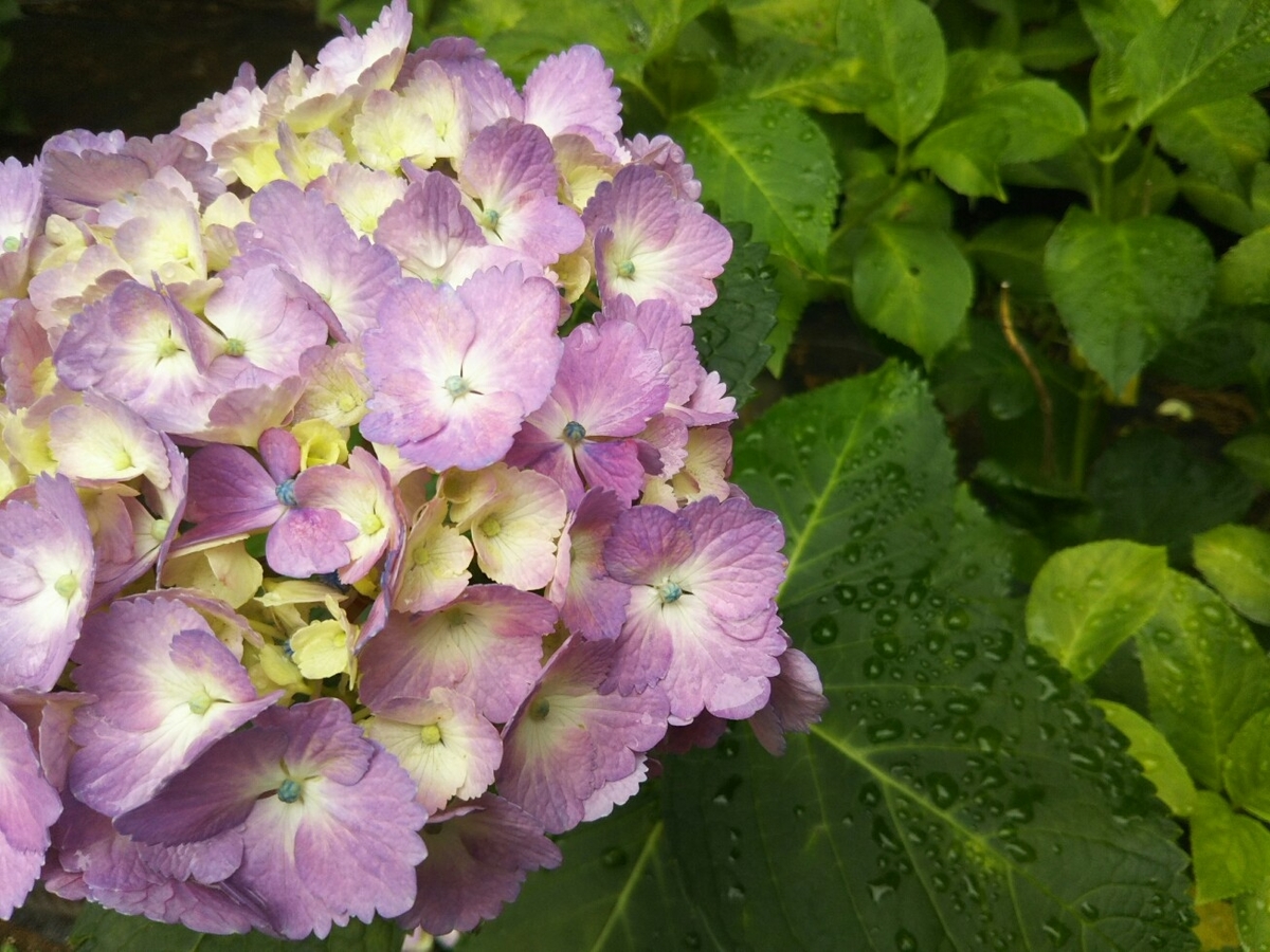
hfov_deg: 60.0
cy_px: 476
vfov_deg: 46.8
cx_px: 635
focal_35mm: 30
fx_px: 1101
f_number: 2.2
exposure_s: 1/120
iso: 32
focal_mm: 4
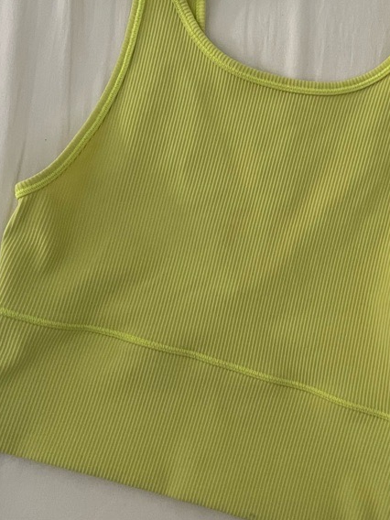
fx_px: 661
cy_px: 202
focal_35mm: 44
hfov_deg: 32.4
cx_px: 277
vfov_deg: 42.7
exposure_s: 1/60
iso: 400
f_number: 1.6
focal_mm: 5.1
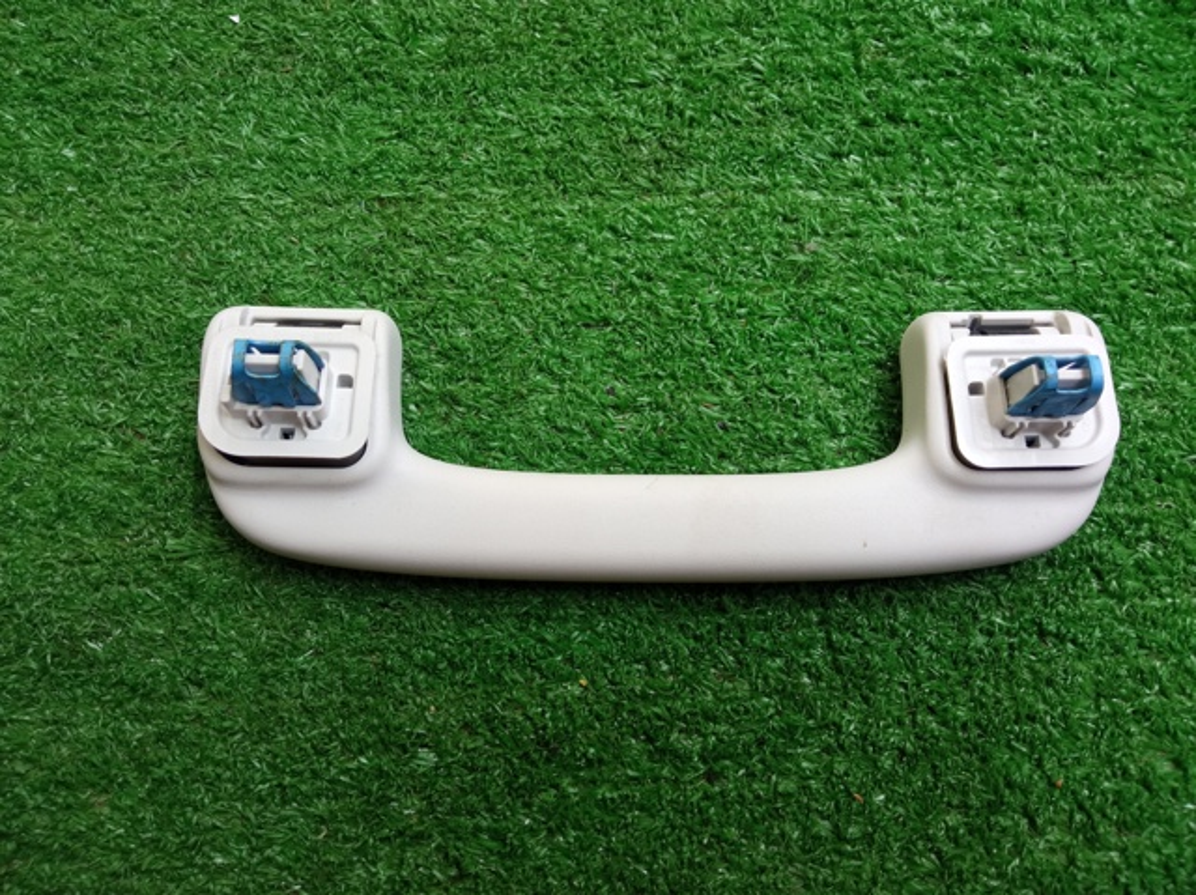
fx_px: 932
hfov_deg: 65.4
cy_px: 448
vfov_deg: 51.3
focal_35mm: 27
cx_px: 598
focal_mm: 3.79
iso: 160
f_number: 2.2
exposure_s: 1/33.3
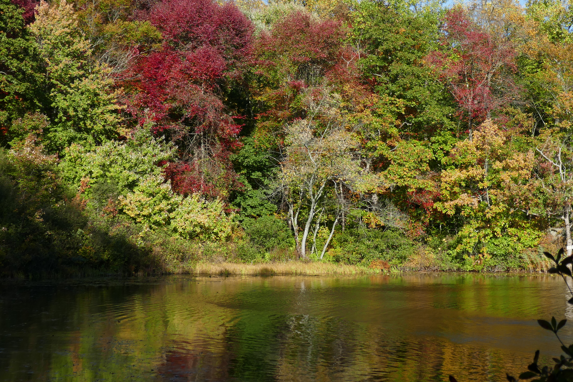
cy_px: 124
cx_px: 360
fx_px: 907
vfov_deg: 23.7
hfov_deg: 34.9
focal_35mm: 57
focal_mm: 14.3
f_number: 3.7
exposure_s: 1/640
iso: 125
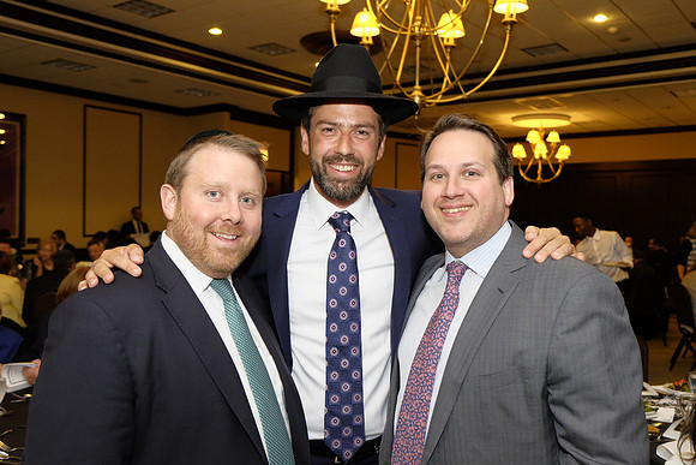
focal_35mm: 32
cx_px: 348
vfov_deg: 41.1
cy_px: 232
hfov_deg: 58.7
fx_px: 619
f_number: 3.2
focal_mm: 21.4
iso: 1250
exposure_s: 1/180
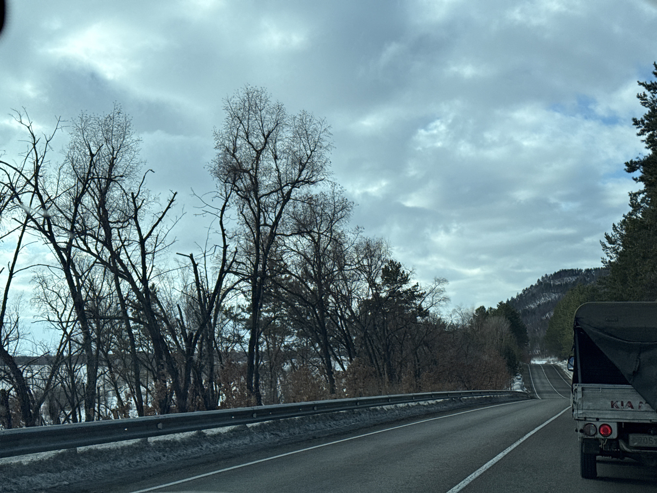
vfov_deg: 30.3
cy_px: 246
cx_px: 328
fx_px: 911
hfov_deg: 39.7
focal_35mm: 48
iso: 64
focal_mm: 6.76
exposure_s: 1/5587
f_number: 1.78
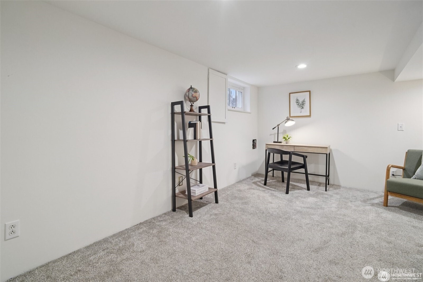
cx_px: 212
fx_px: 188
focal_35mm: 16
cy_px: 141
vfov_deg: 73.7
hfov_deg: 96.7
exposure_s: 1/15
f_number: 8
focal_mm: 16
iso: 1600
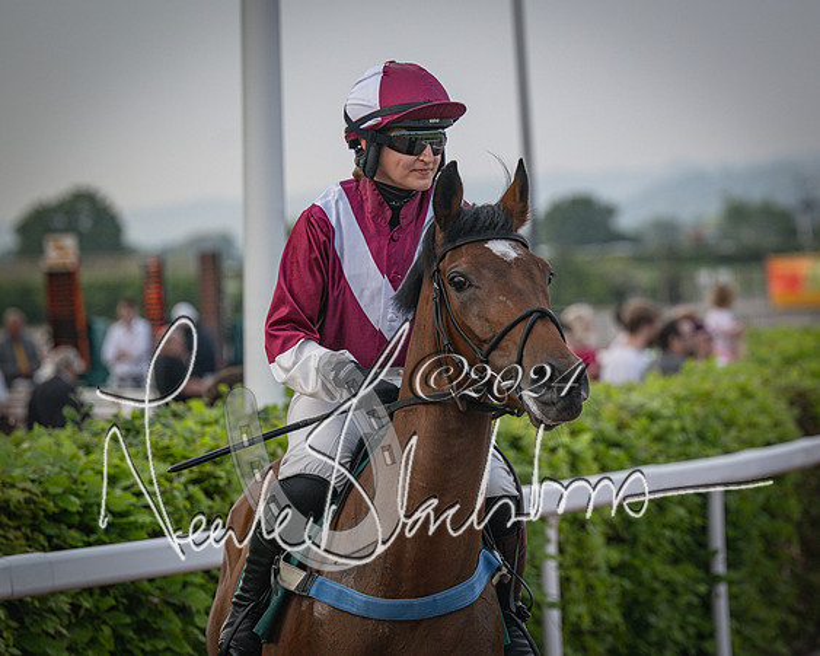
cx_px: 608
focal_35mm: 220
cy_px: 295
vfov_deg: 7.0
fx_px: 5340
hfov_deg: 8.8
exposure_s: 1/1600
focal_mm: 150
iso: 400
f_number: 4
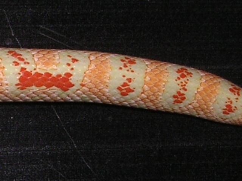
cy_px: 90
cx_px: 121
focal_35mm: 38
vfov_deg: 37.7
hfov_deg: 49.0
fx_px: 266
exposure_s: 1/60.1
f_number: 5.6
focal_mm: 5.8
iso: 100
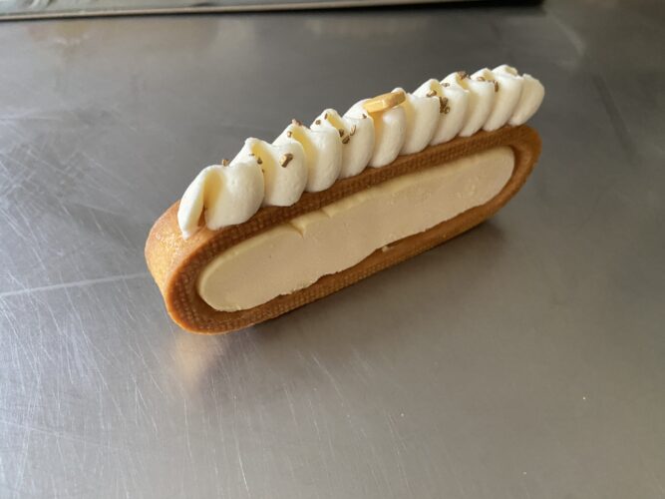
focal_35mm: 26
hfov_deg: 67.3
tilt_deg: -44.7
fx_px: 499
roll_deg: -3.3
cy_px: 250
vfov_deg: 53.0
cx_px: 332
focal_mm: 4.25
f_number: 1.8
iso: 320
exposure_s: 1/60
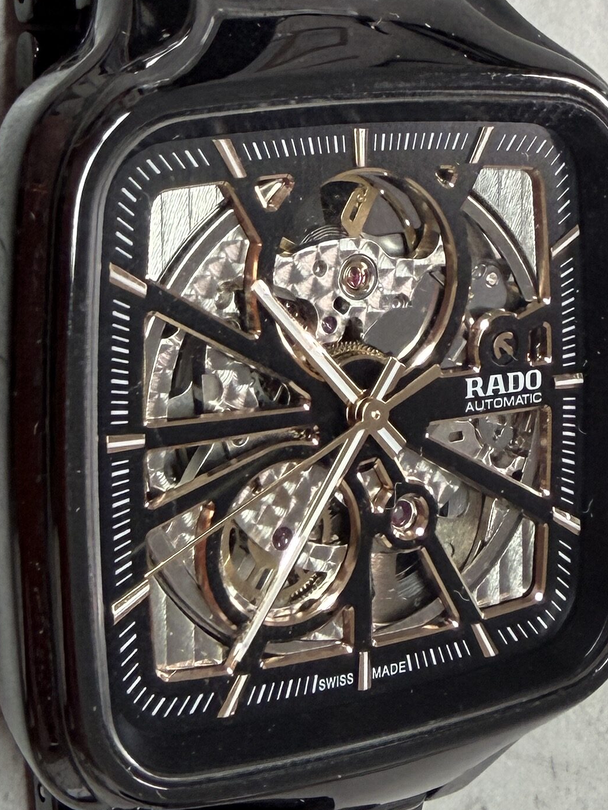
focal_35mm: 70
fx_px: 1639
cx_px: 186
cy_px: 321
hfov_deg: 20.9
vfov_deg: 27.7
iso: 200
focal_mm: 2.22
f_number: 2.2
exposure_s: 1/100
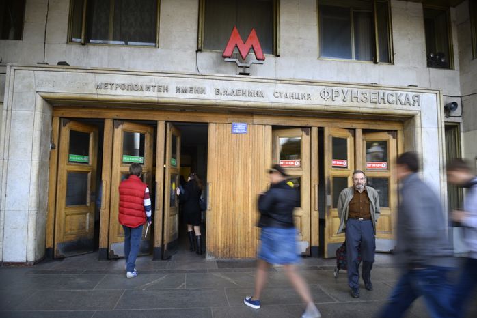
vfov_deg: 53.2
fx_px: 318
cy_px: 159
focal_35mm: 24
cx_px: 238
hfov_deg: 73.7
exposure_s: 1/15
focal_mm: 24
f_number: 3.2
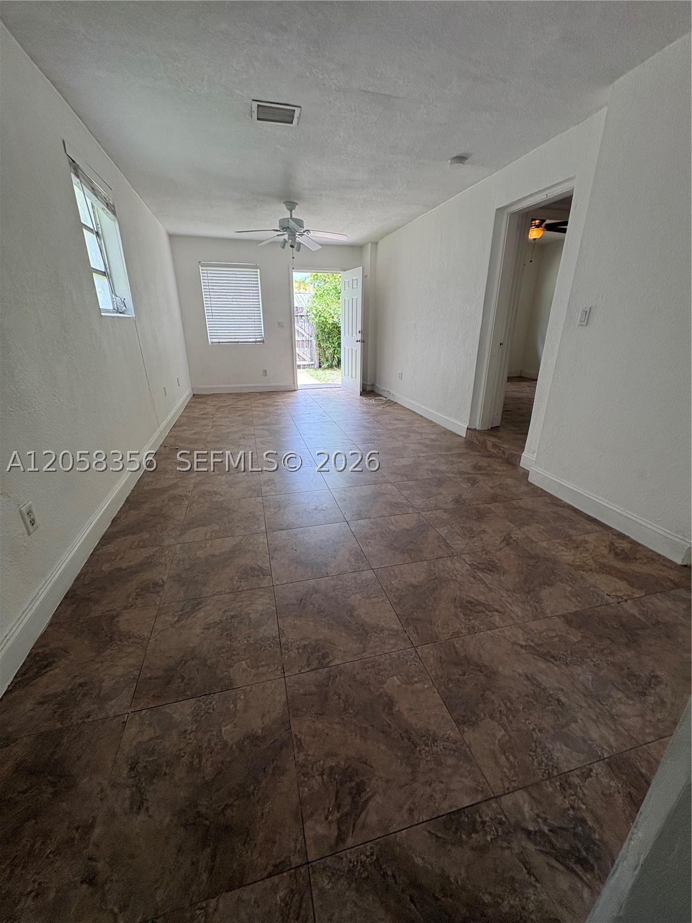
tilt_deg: -19.5
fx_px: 373
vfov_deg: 102.1
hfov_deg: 85.7
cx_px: 346
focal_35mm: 14
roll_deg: -0.6
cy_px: 462
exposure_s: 1/99
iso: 64
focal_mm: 2.22
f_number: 2.2
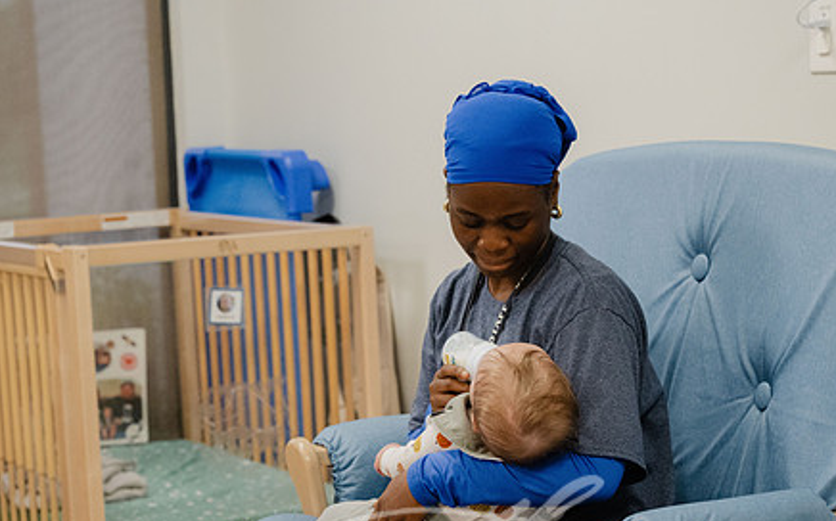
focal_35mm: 95
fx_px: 2163
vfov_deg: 13.7
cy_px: 367
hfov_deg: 21.8
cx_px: 493
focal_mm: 70
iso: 8000
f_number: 4.5
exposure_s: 1/200
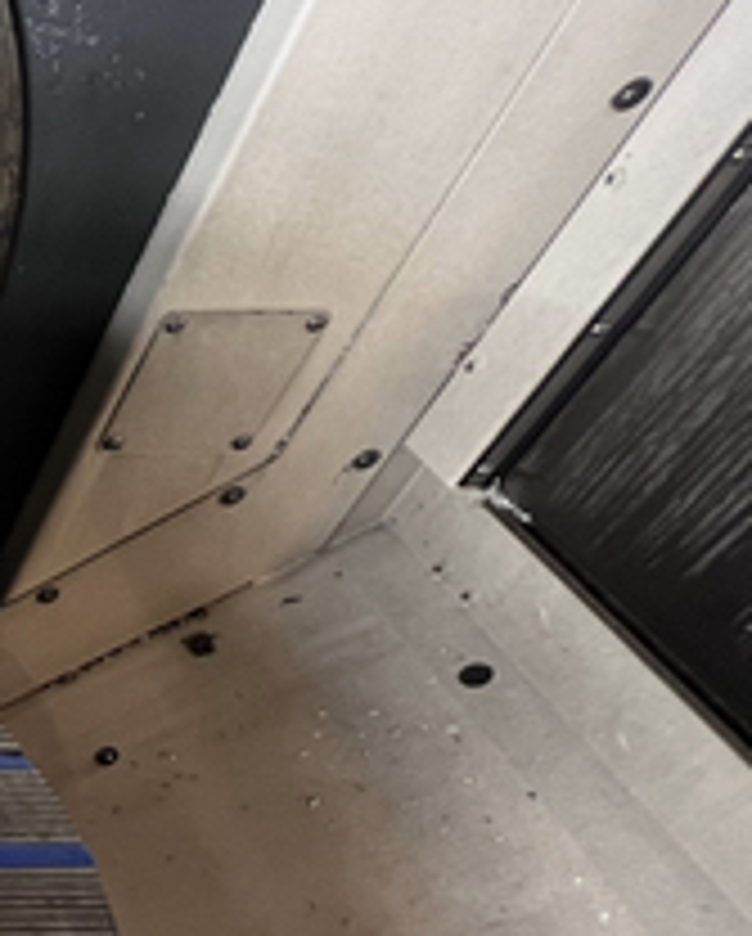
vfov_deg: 44.5
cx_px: -594
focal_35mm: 39
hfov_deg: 22.4
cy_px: 747
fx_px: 1083
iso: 160
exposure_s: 1/60
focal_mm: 1.57
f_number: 1.8
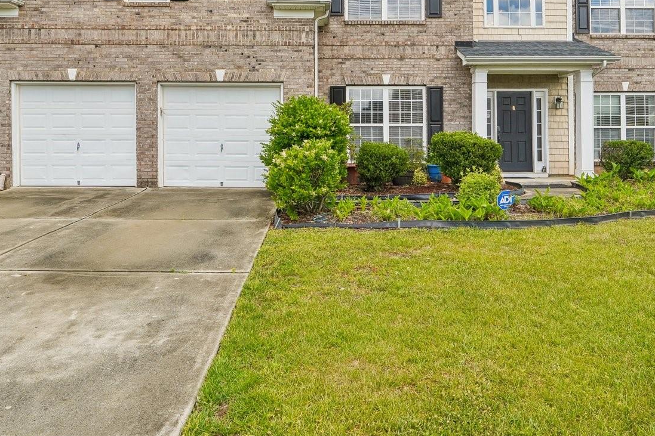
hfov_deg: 65.5
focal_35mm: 28
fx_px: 509
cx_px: 322
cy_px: 112
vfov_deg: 44.9
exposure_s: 1/60
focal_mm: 10
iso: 100
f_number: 8
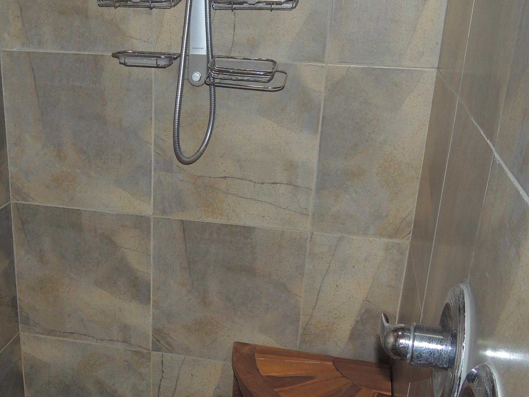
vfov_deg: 31.3
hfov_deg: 40.4
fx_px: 703
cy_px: 257
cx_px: 151
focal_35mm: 46
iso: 200
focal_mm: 5.3
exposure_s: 1/30
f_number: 3.1
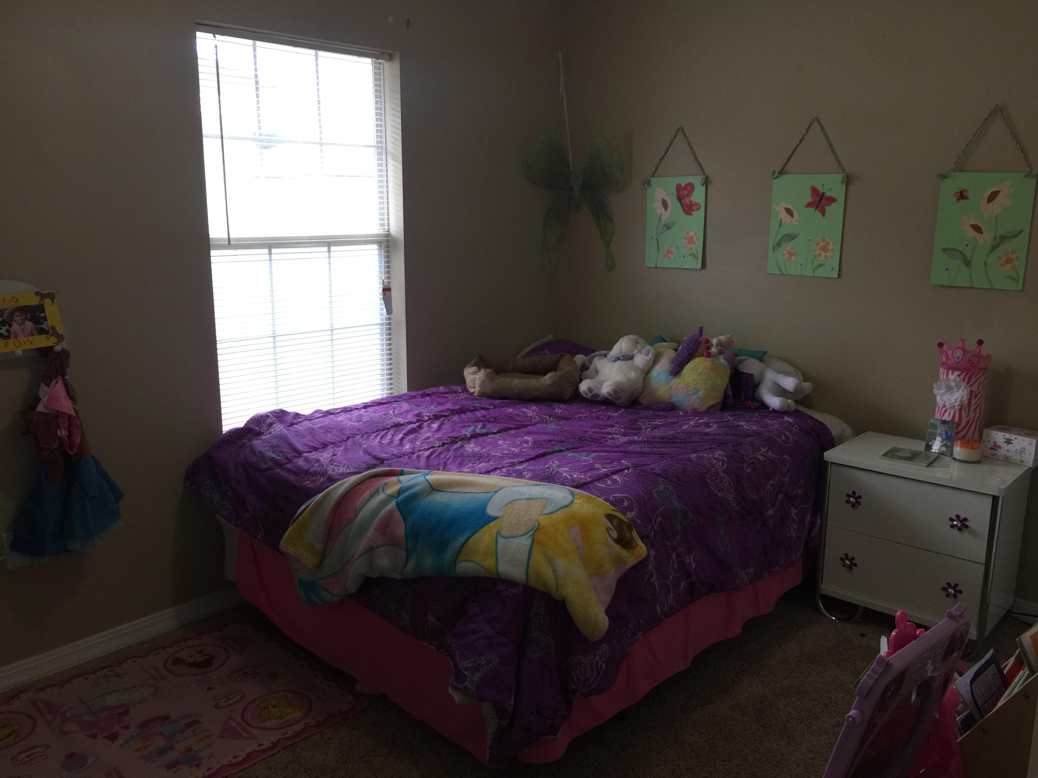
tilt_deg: -14.1
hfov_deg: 61.7
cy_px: 389
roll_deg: -0.8
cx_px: 519
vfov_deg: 48.2
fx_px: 870
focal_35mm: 29
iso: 40
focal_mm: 4.15
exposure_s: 1/30
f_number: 2.2
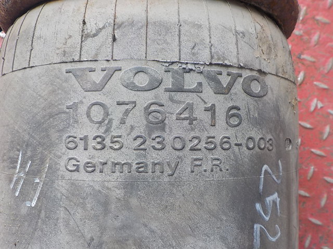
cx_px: 166
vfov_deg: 46.8
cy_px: 124
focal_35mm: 30
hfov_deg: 60.0
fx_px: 289
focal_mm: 4.1
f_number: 3.3
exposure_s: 1/40
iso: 125
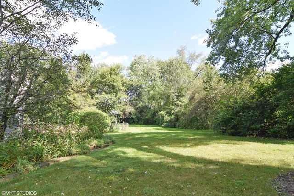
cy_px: 98
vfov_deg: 67.4
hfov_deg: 90.0
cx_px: 147
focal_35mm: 18
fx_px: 147
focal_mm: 12
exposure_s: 1/100
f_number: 8
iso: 200
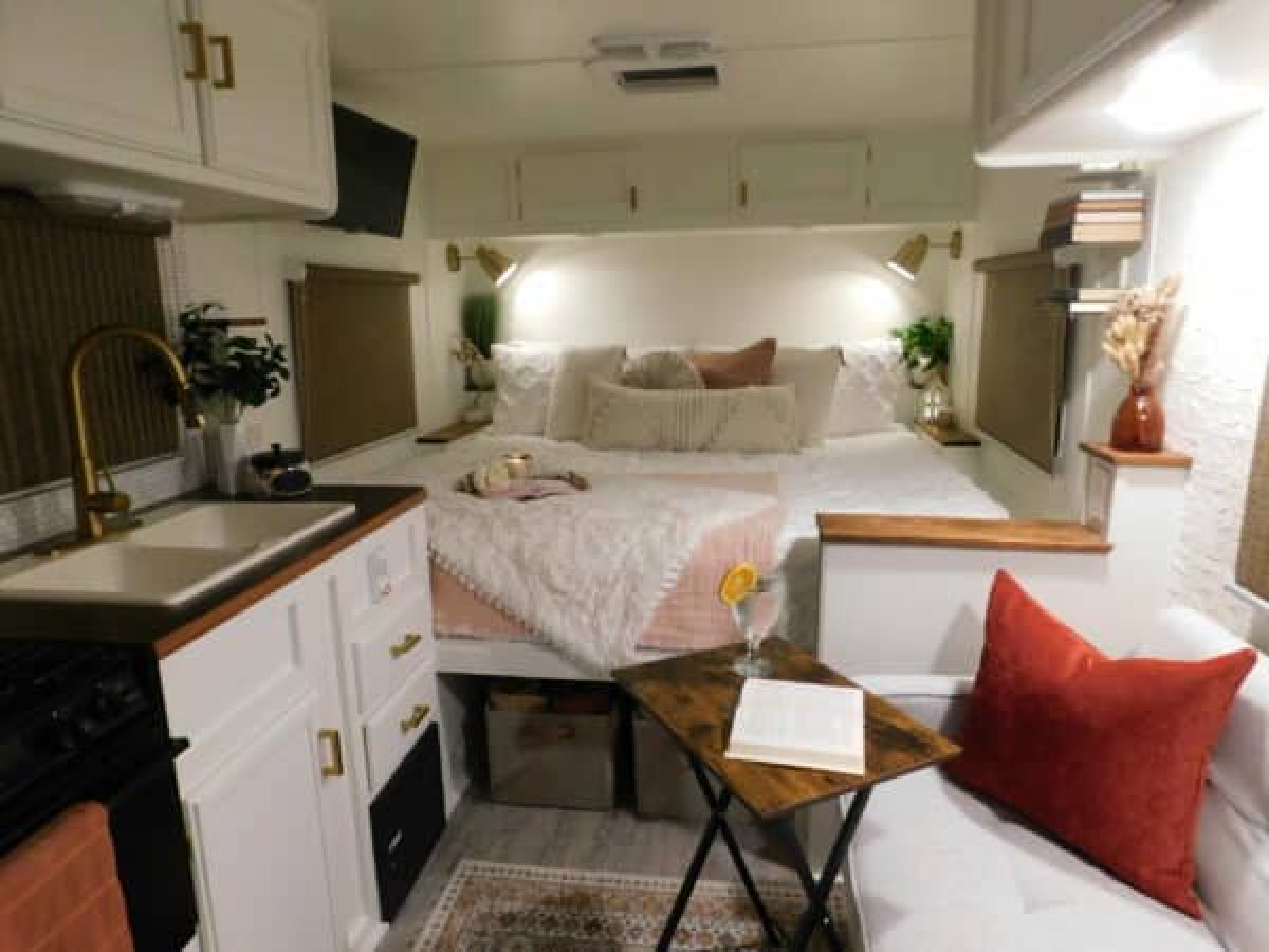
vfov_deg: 58.9
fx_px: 843
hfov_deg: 73.9
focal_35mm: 23
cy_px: 476
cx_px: 634
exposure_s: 1/13
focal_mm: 4
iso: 400
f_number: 3
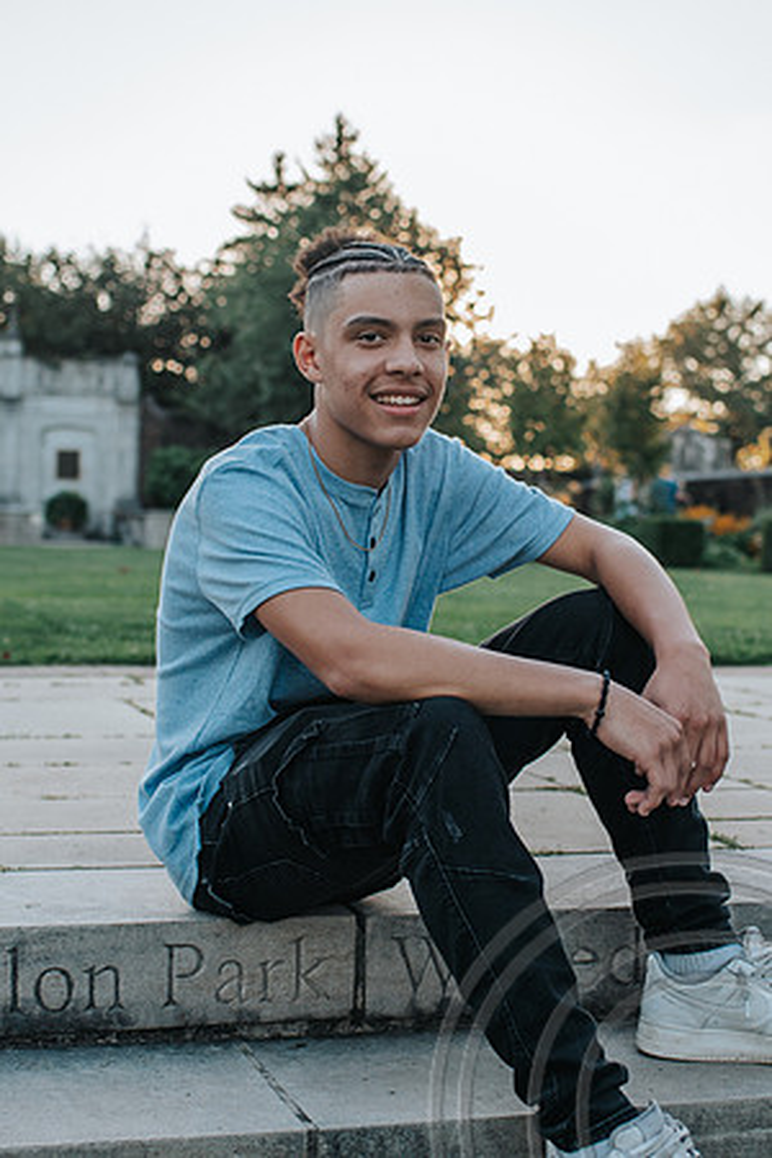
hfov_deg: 21.1
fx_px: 2069
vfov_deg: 31.2
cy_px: 525
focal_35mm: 64
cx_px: 394
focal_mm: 35
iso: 180
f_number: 3.2
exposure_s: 1/800
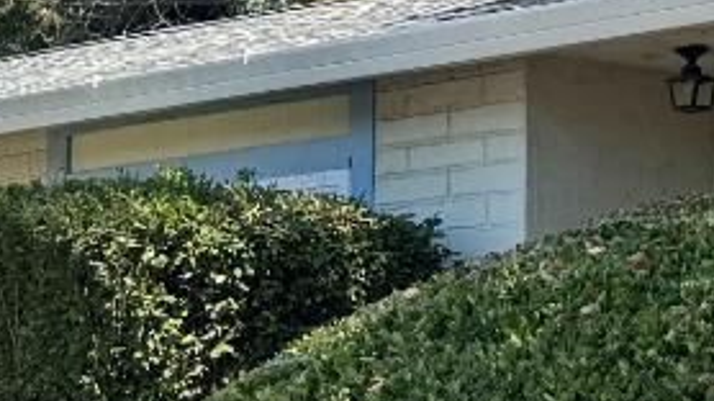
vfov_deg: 8.6
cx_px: 1128
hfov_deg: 14.1
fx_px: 2668
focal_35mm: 141
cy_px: 317
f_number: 1.78
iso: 80
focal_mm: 6.76
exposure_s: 1/1488
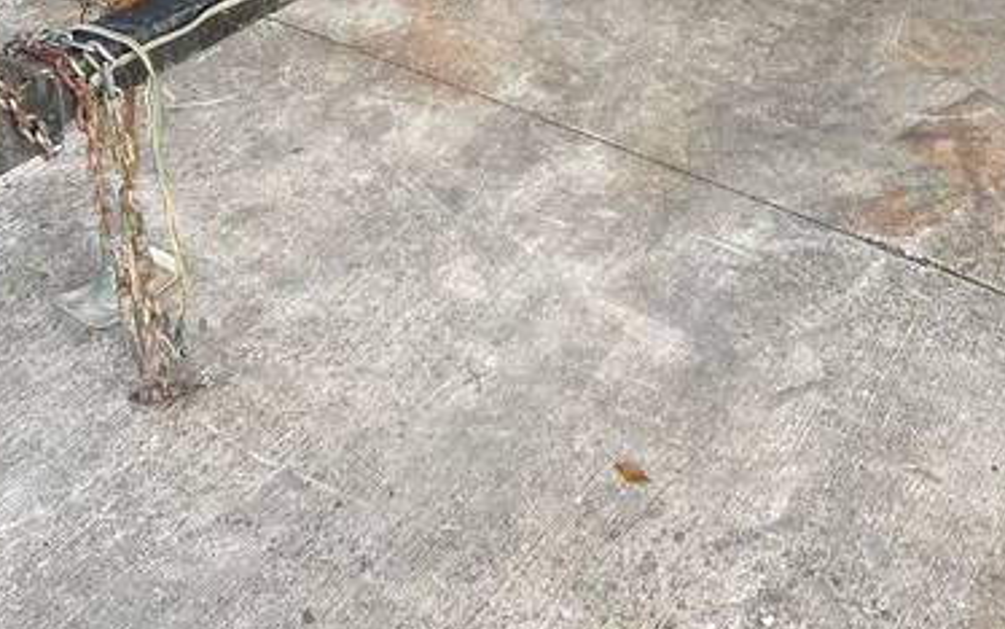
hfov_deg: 37.3
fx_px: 1479
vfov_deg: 21.4
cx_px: 613
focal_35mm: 54
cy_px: -222
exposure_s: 1/121
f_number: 1.5
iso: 50
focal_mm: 5.7
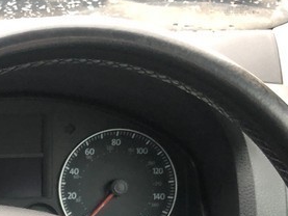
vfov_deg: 14.1
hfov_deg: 17.9
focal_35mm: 101
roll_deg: +1.5
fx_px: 841
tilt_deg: -24.7
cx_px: -108
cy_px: 277
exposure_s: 1/20
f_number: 1.8
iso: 40
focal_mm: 4
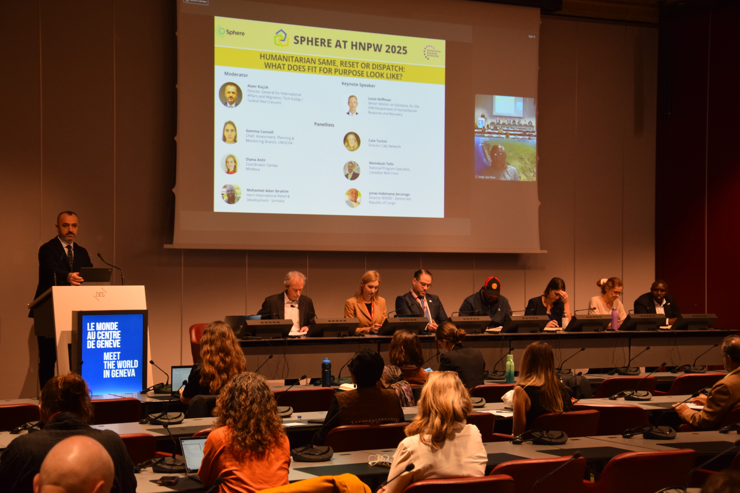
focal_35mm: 72
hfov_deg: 28.1
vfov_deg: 18.9
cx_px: 370
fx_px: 1480
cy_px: 246
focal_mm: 48
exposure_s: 1/60
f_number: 4.8
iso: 1000
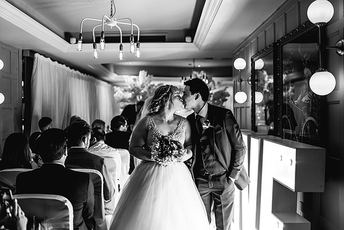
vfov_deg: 36.1
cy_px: 115
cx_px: 172
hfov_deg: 52.1
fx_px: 352
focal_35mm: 37
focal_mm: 35
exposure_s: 1/250
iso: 640
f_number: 1.4
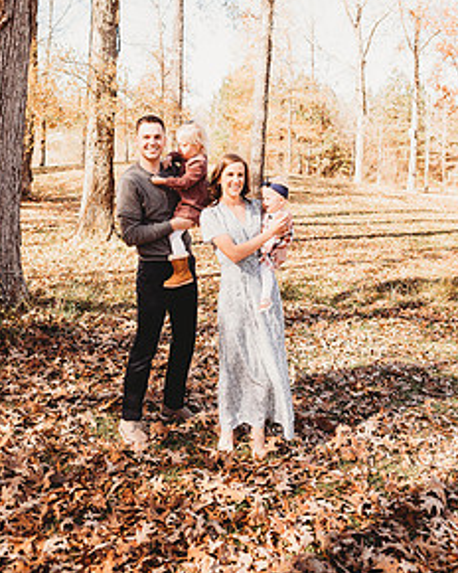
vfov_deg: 49.5
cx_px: 237
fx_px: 593
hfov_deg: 42.2
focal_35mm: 35
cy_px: 144
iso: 100
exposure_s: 1/250
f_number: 2.8
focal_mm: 24
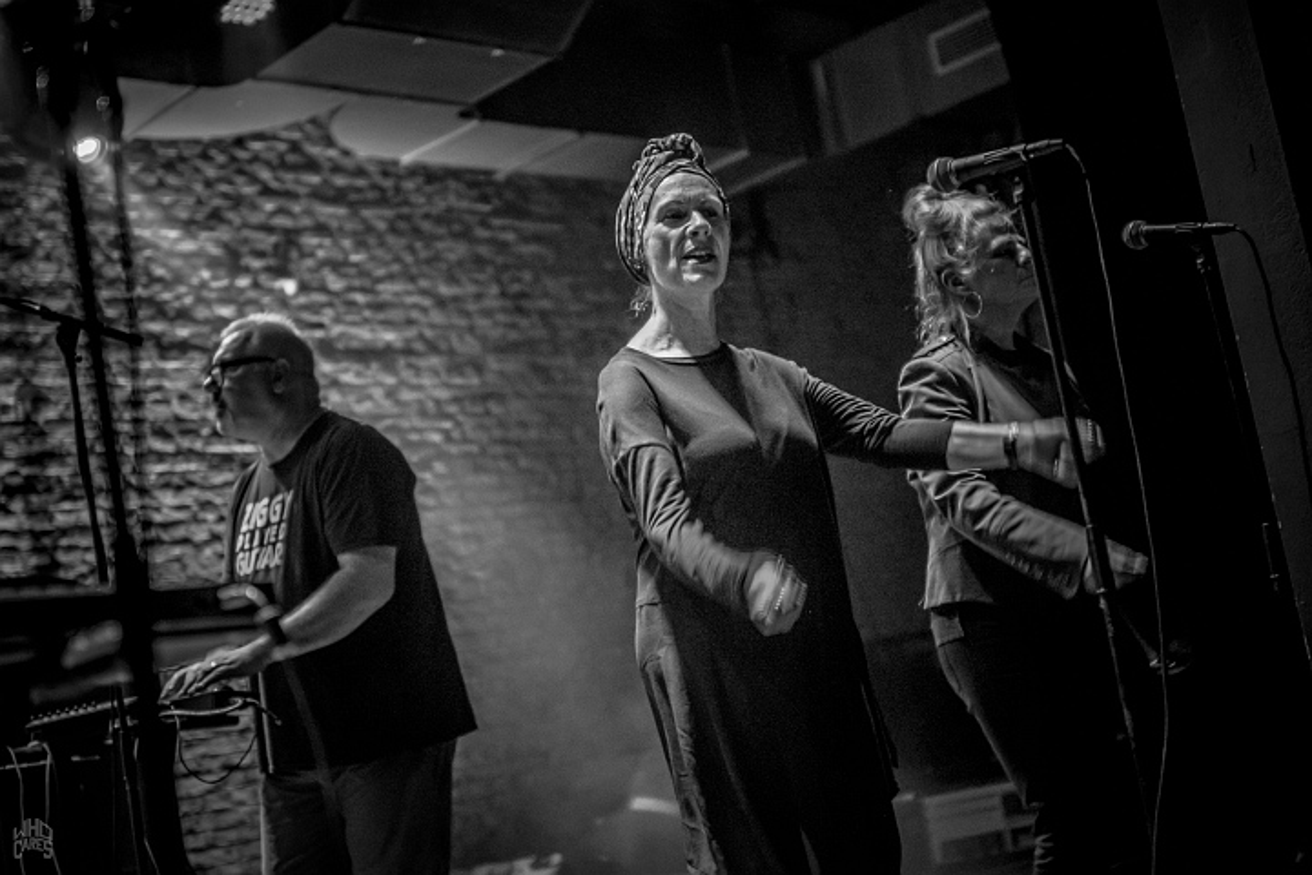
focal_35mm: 52
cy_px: 438
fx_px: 1913
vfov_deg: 25.8
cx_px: 656
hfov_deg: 37.9
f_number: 1.4
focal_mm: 35
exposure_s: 1/100
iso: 4000
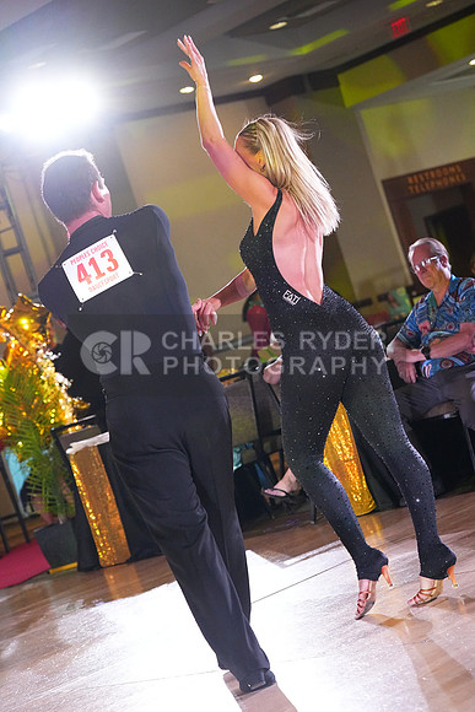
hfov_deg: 14.9
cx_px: 238
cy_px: 356
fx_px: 1820
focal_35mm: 92
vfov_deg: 22.1
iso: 8000
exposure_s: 1/400
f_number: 4
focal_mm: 92
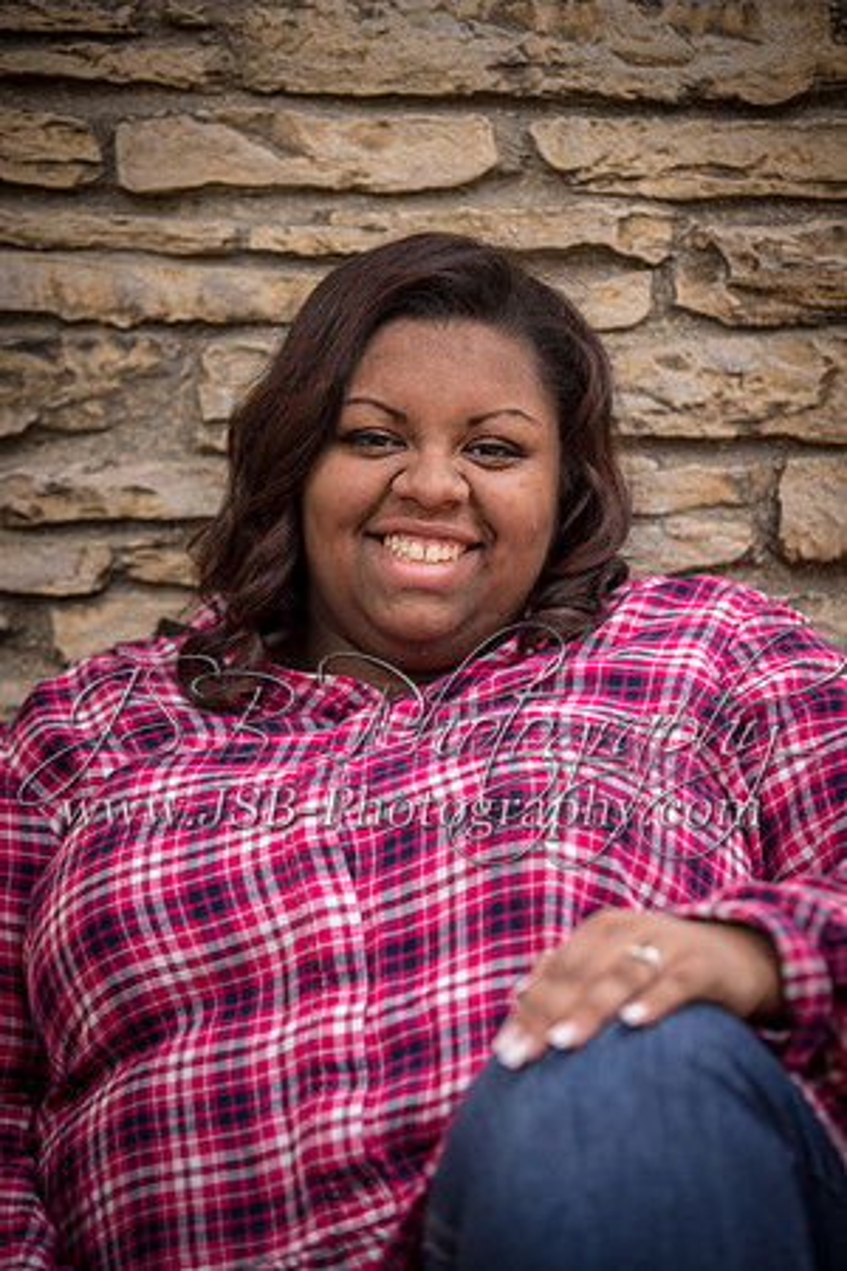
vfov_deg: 18.3
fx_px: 3952
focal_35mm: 112
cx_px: 424
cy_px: 636
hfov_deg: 12.2
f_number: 2.8
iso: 200
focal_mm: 112
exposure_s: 1/50
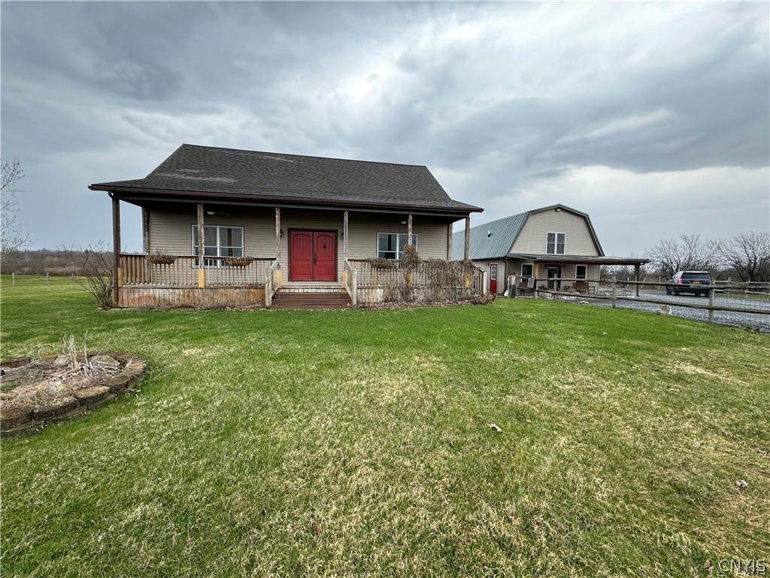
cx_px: 385
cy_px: 289
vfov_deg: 85.7
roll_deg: -1.0
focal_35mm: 14
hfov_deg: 102.1
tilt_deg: -2.9
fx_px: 311
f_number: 2.2
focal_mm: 2.22
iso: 50
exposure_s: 1/99
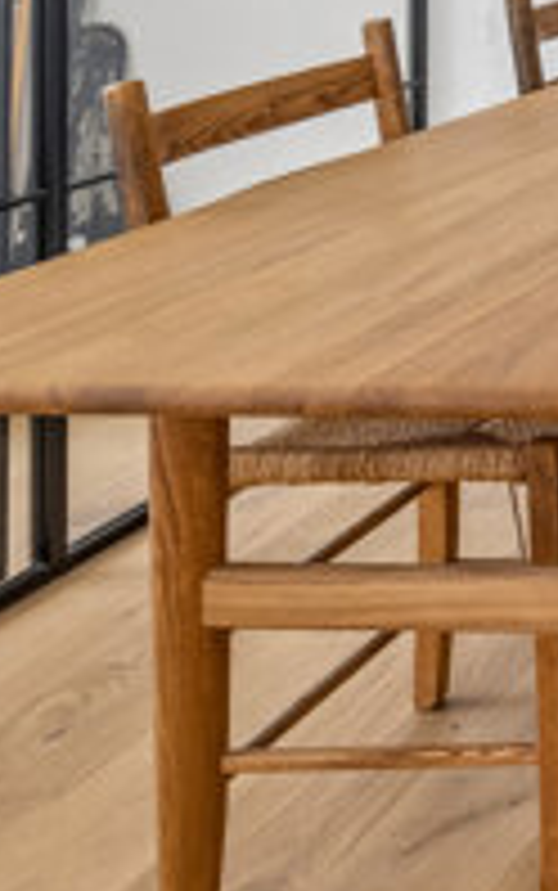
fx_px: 1604
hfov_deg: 13.4
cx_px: 1404
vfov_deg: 27.2
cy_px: -196
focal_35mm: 66
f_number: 9
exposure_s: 1/5
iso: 160
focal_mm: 16
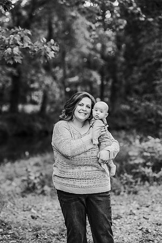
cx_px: 81
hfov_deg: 16.1
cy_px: 122
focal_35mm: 85
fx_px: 574
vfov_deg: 23.9
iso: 200
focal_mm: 85
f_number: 2.2
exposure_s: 1/200
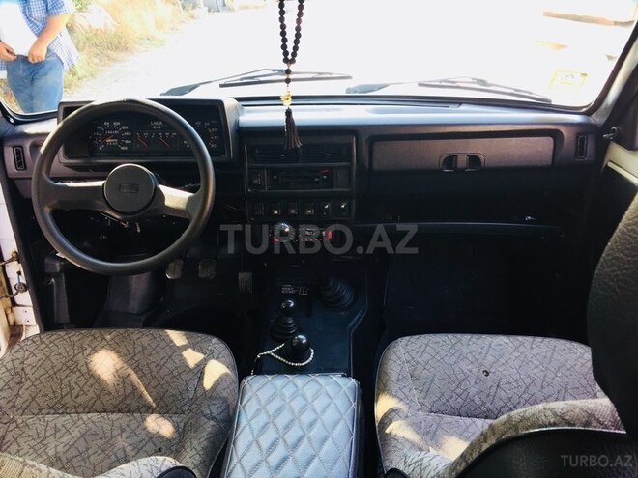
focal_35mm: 29
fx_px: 534
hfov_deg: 61.7
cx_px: 319
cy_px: 239
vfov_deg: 48.2
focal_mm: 4.15
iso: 40
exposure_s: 1/50
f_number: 2.2
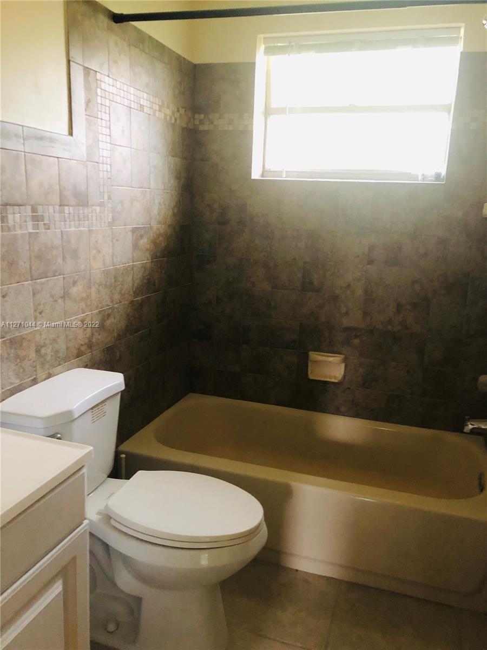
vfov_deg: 63.4
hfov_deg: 49.7
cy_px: 325
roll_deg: -1.9
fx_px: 525
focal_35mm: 28
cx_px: 244
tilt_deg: -11.7
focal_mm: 4
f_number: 1.8
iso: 100
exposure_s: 1/7
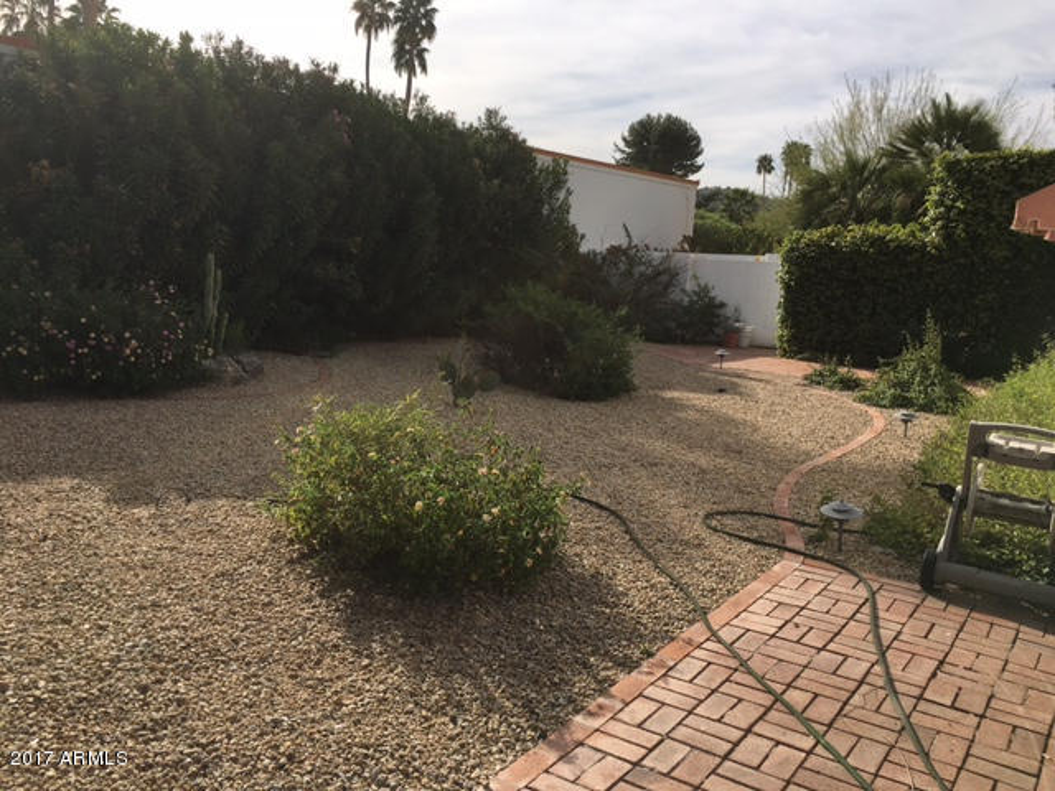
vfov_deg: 48.2
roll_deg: -2.9
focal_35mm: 29
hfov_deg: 61.7
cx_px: 528
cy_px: 396
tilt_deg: -8.3
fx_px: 884
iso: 25
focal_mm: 4.15
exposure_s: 1/1832
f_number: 2.2
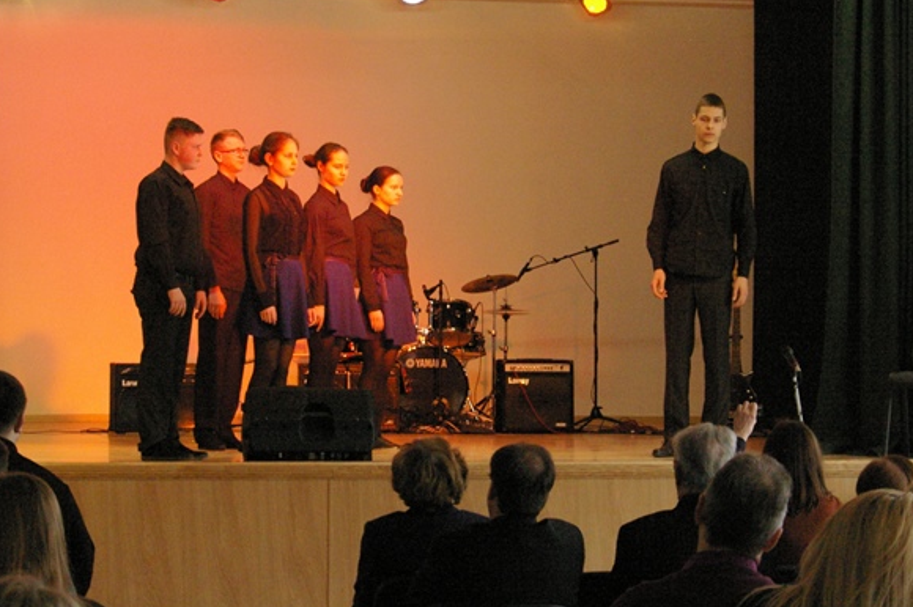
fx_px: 2712
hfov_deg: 19.1
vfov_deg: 12.8
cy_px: 275
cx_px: 440
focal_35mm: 107
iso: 3200
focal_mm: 50
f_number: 8
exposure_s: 1/45
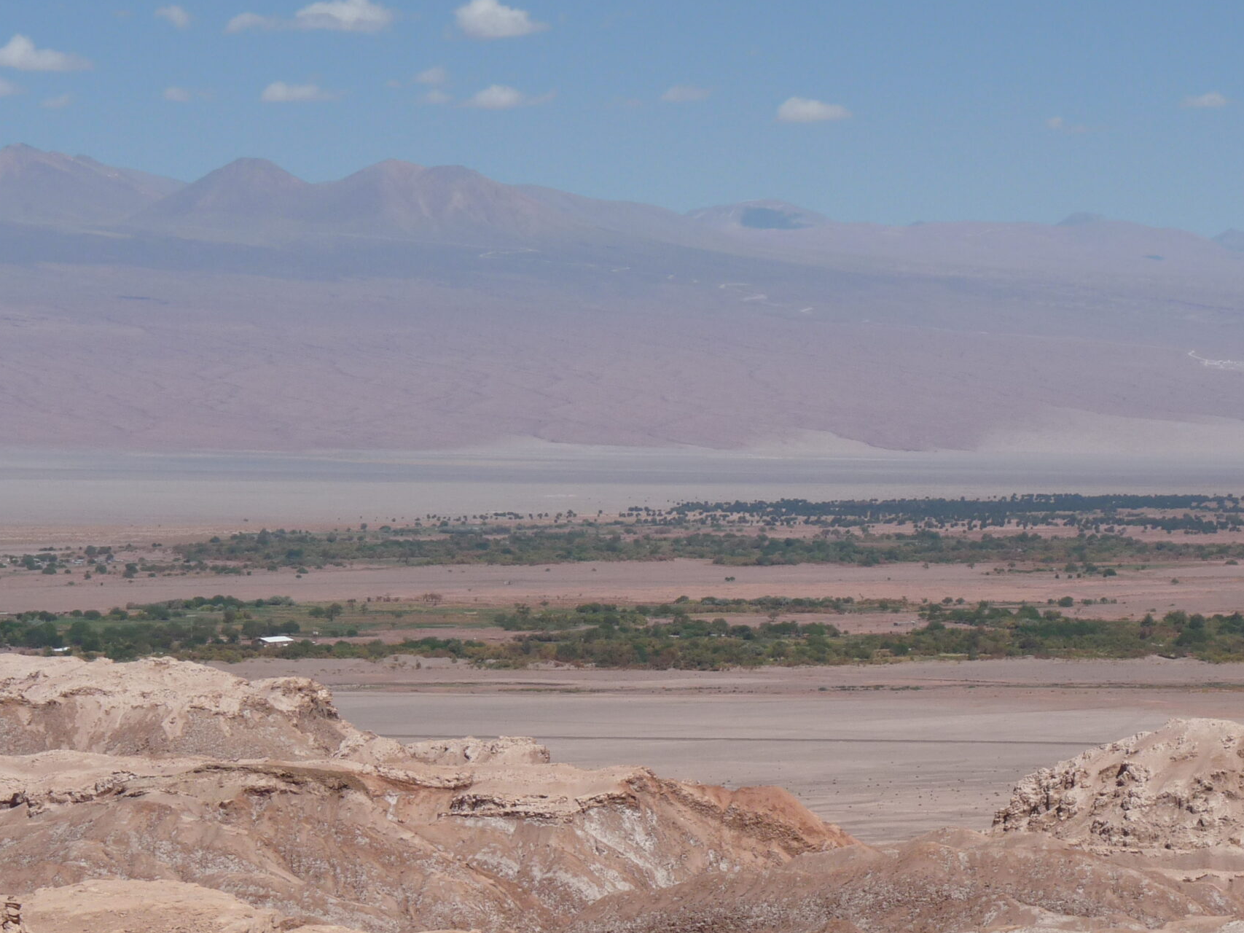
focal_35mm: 147
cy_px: 546
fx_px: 5282
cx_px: 841
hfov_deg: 13.4
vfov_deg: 10.1
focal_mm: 17.4
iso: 100
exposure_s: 1/1000
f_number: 5.6
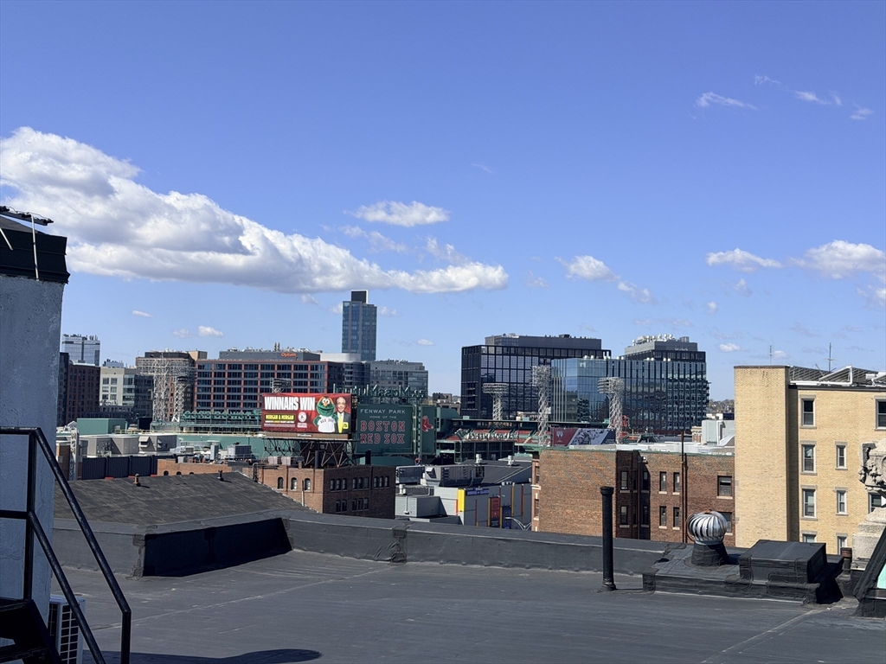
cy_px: 332
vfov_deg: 30.3
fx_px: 1229
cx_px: 443
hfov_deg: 39.7
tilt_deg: +4.4
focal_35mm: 48
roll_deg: -0.8
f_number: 1.78
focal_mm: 6.76
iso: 64
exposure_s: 1/6536
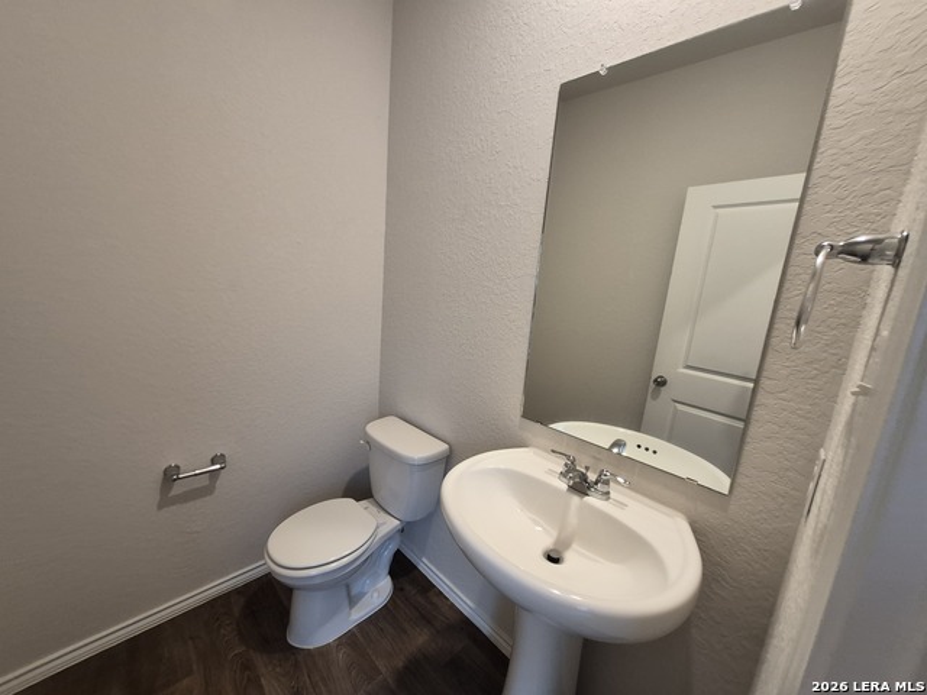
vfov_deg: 89.9
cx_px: 464
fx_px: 348
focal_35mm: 13
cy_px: 348
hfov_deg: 106.2
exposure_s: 1/60
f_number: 2.2
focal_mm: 1.74
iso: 250
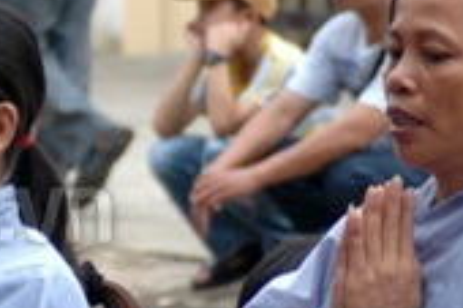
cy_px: 151
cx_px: -98
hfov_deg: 3.7
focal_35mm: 556
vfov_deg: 2.5
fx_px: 7141
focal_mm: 105
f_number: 4.5
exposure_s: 1/160
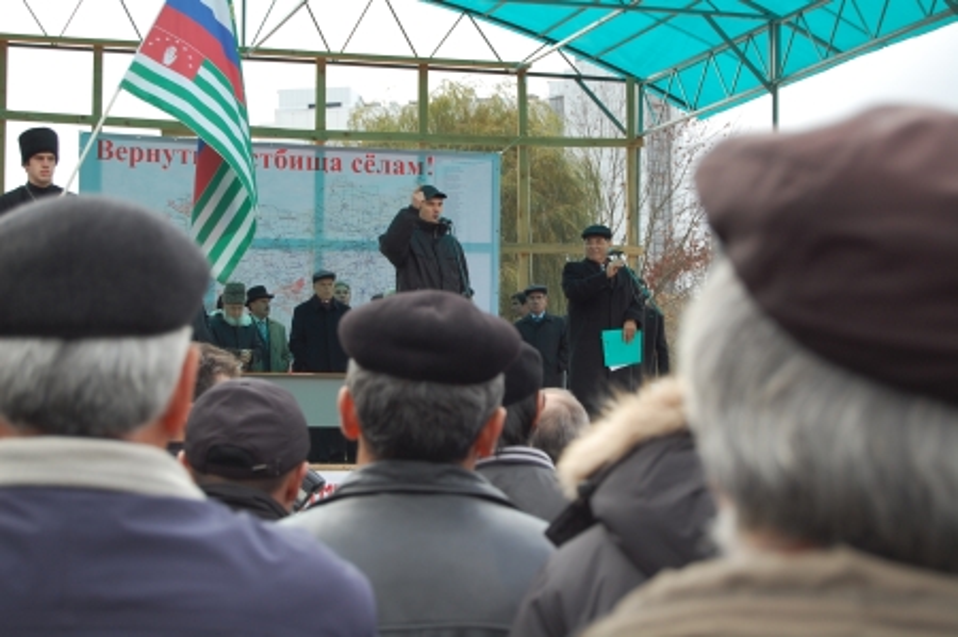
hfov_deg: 24.6
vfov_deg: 16.5
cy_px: 318
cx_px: 479
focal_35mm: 82
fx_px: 2193
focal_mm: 55
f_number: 6.3
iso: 200
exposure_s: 1/160
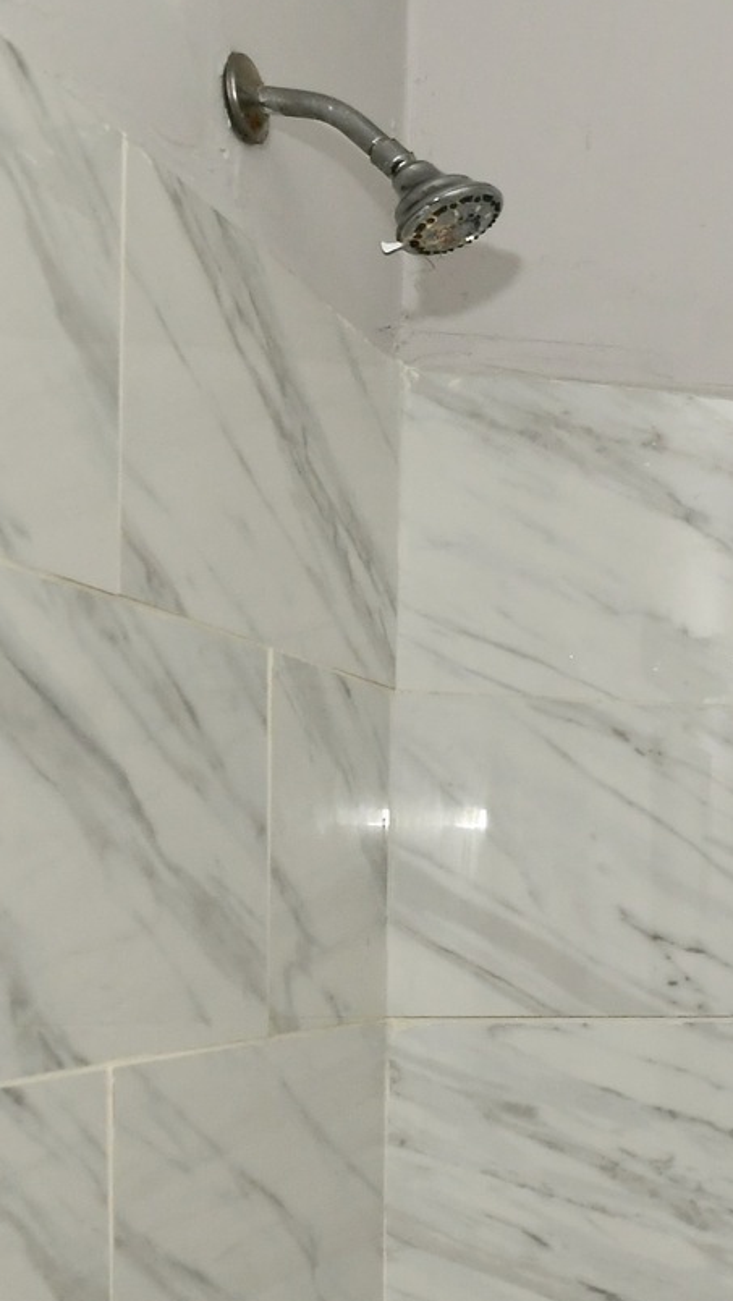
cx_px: 1838
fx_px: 1933
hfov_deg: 13.8
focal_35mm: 56
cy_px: 963
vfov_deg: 36.4
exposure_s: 1/60
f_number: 6.3
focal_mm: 14
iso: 640
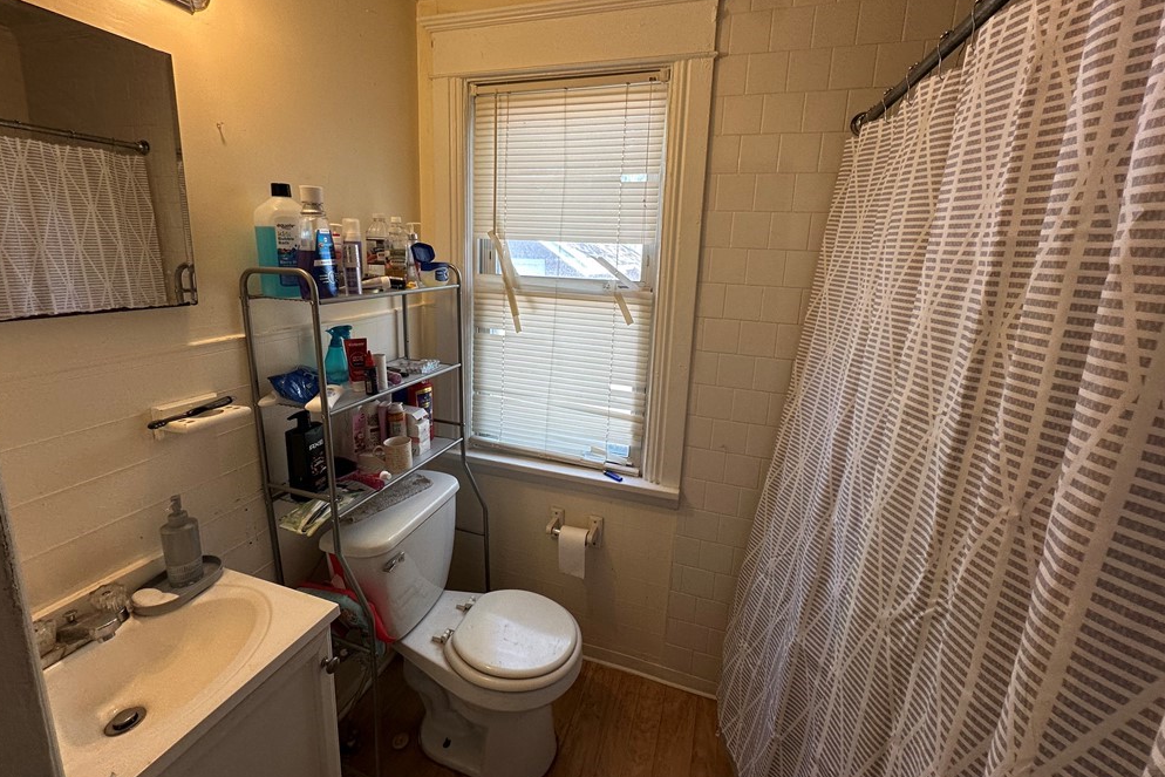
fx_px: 485
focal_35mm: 15
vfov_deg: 77.0
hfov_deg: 100.4
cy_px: 343
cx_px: 584
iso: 100
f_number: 2.2
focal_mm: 2.22
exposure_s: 1/120
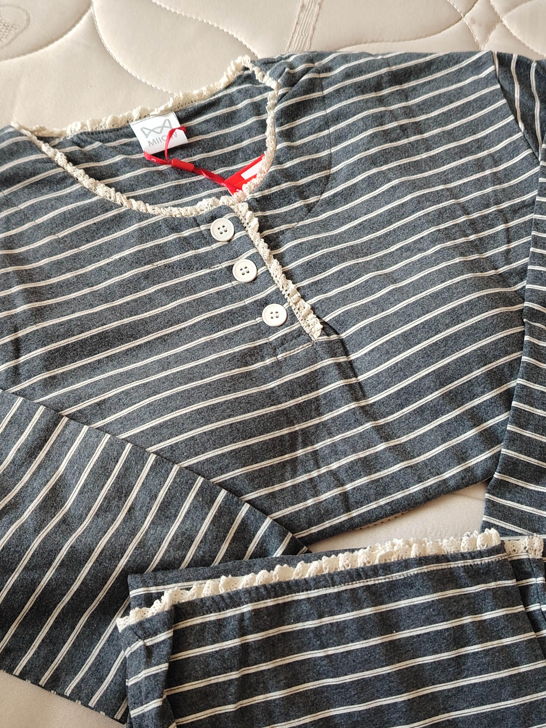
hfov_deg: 34.3
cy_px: 364
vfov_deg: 44.8
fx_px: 883
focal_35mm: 42
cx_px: 273
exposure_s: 1/100
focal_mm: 5.25
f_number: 1.75
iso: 1794
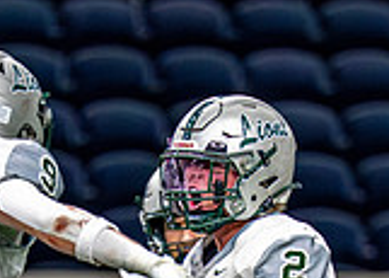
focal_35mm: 1129
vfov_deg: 1.3
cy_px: 471
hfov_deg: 1.8
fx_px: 12473
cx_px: 238
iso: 5000
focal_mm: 200
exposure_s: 1/2000
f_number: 2.8
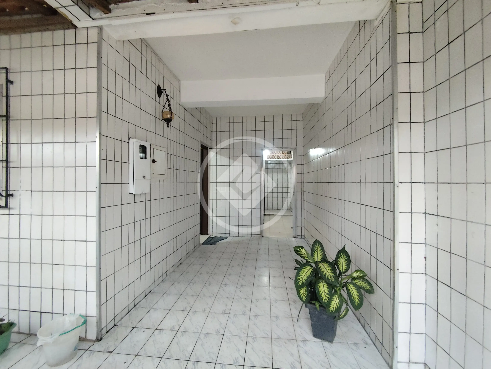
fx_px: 227
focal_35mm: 16
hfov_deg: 94.5
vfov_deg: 78.2
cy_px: 184
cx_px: 246
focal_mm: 1.65
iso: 640
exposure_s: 1/60
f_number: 2.2
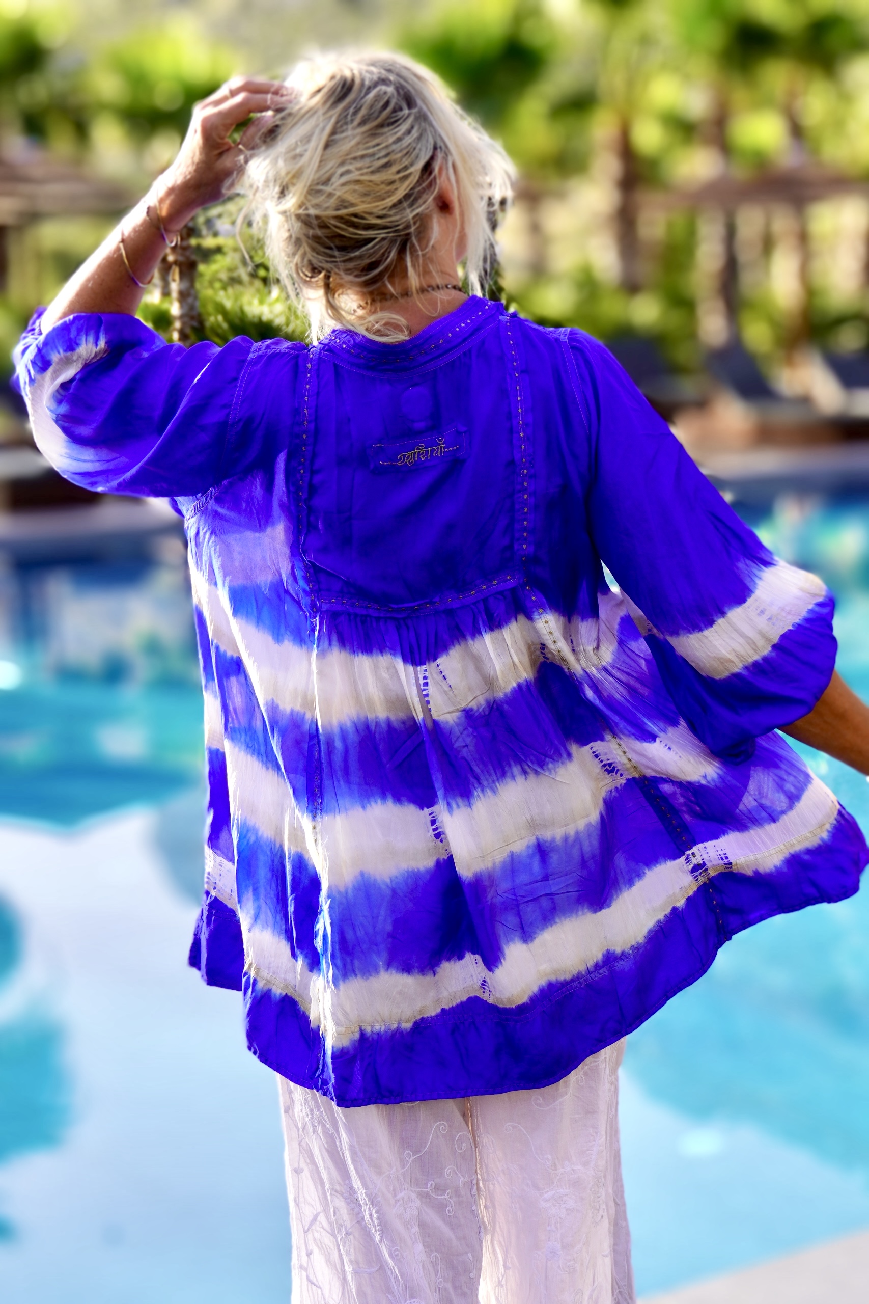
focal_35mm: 54
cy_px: 652
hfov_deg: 25.1
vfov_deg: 36.9
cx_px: 434
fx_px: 1955
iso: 100
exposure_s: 1/250
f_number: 5.6
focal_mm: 36
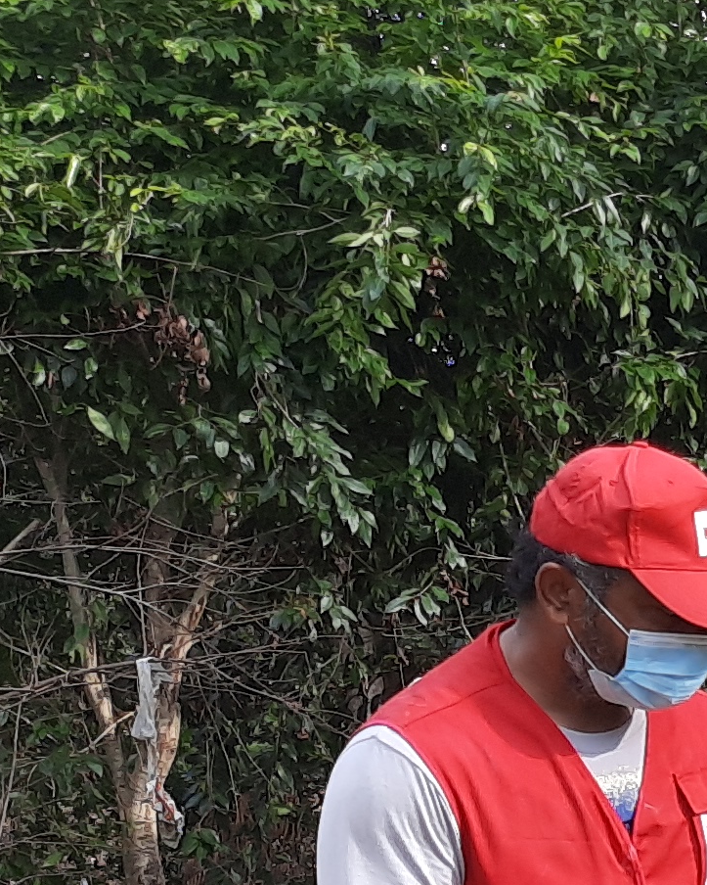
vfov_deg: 17.0
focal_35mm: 108
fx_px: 2825
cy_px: 1072
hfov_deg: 11.9
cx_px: 1623
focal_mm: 4.6
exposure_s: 1/214
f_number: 2
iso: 32
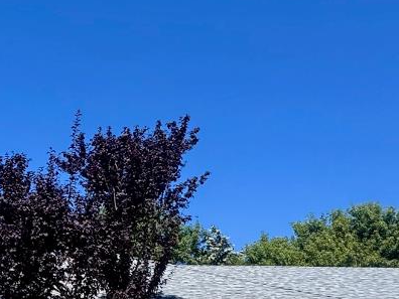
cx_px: -86
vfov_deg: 25.2
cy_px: 345
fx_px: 611
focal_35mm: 53
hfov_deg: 30.4
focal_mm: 2.22
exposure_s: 1/2342
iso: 40
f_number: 2.2
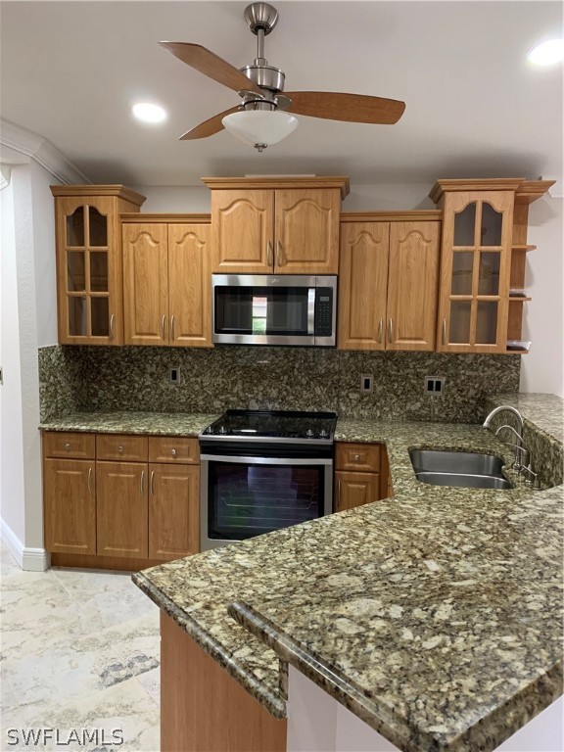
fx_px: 565
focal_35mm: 26
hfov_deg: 53.1
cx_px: 282
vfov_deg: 67.3
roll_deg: -1.1
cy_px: 376
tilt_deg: -5.4
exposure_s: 1/60
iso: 320
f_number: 1.8
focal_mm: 4.25
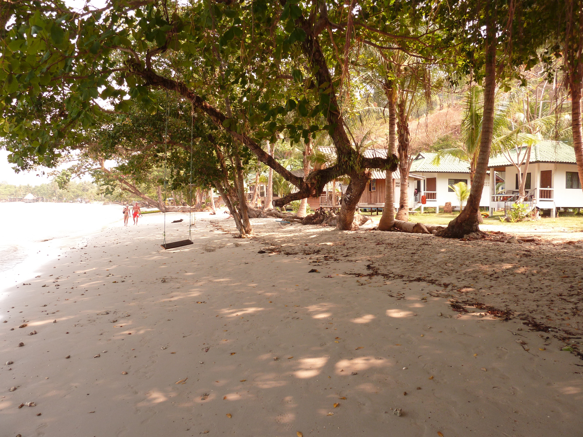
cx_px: 292
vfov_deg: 54.9
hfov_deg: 69.4
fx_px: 421
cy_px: 218
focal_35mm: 25
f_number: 4
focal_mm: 4.1
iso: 100
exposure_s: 1/125
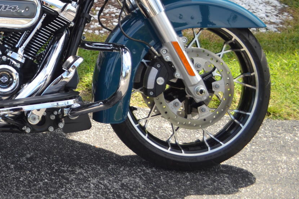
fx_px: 598
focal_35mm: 72
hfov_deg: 25.3
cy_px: -26
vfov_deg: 18.2
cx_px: -60
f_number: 3.8
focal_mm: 20
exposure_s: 1/250
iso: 100
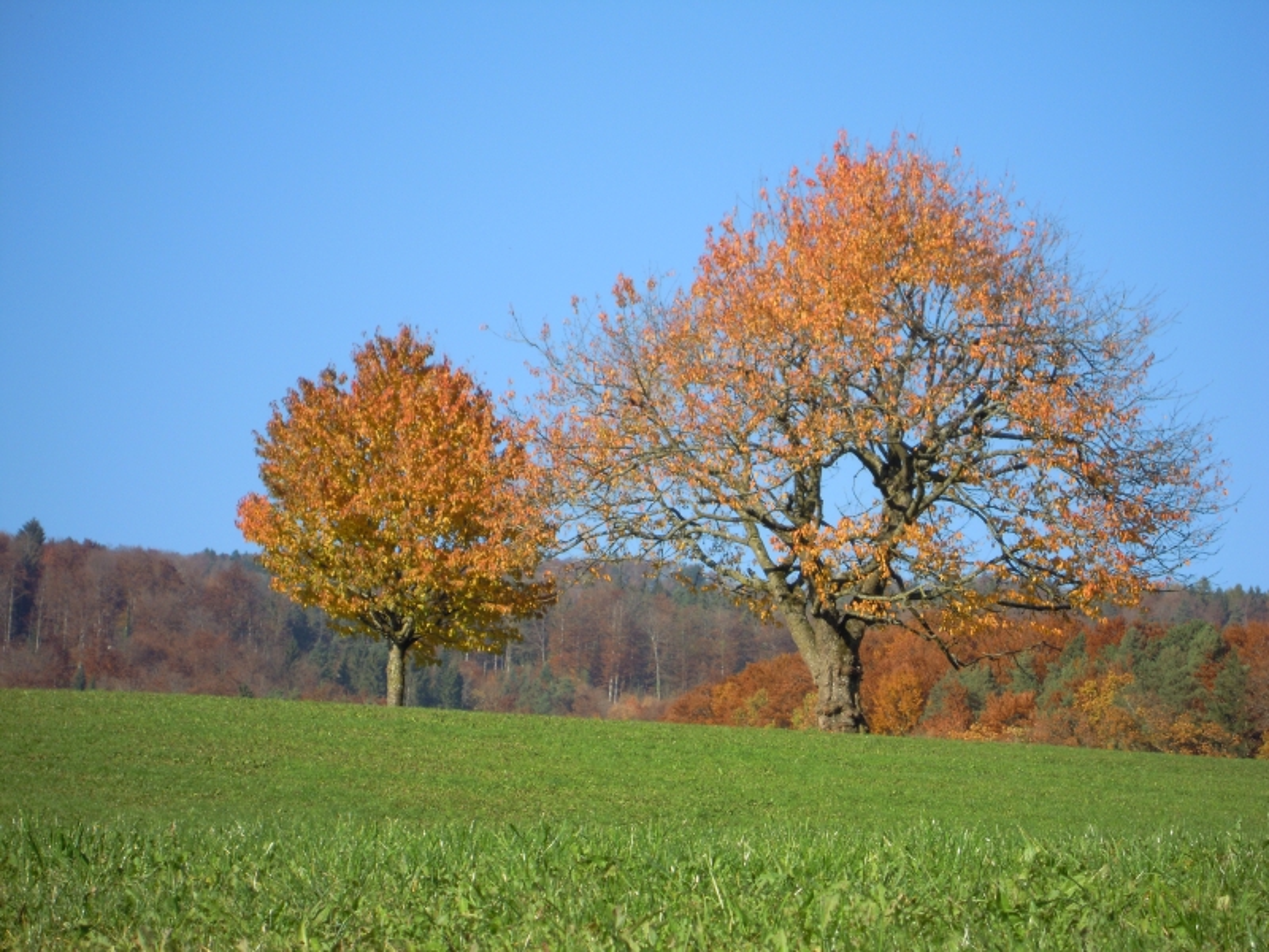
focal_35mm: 140
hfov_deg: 14.1
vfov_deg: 10.6
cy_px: 476
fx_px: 5132
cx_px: 634
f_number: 6.6
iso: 100
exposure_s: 1/250
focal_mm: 25
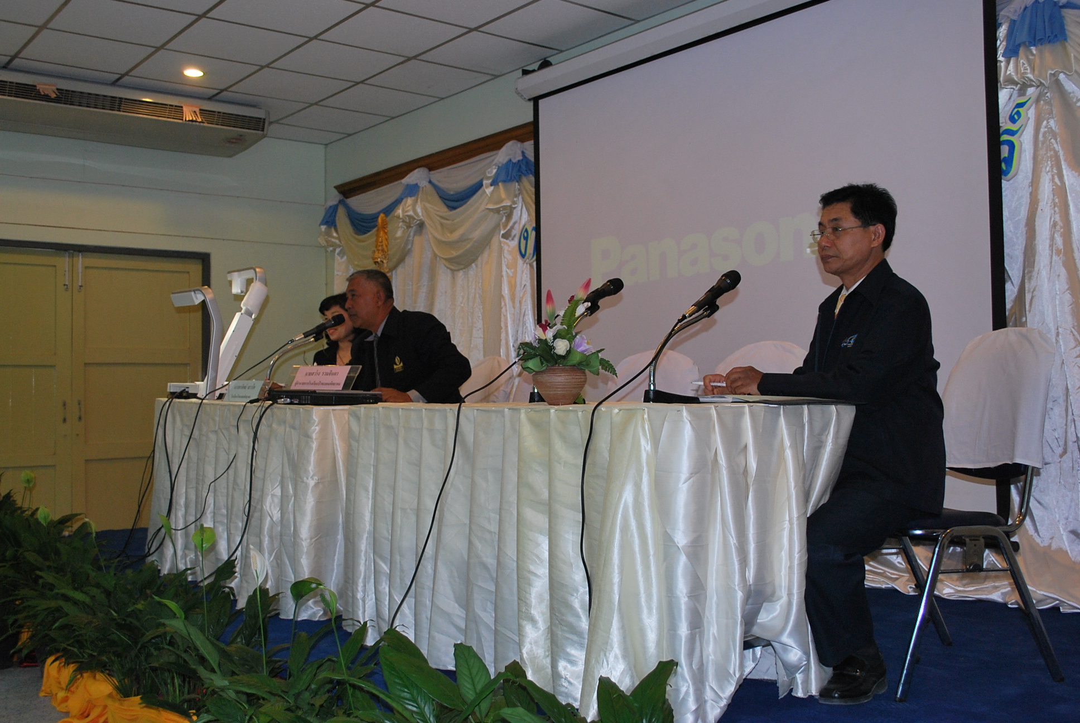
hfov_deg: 53.1
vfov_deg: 37.0
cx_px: 540
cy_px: 362
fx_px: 1081
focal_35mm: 36
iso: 400
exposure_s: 1/50
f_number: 5
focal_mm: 24
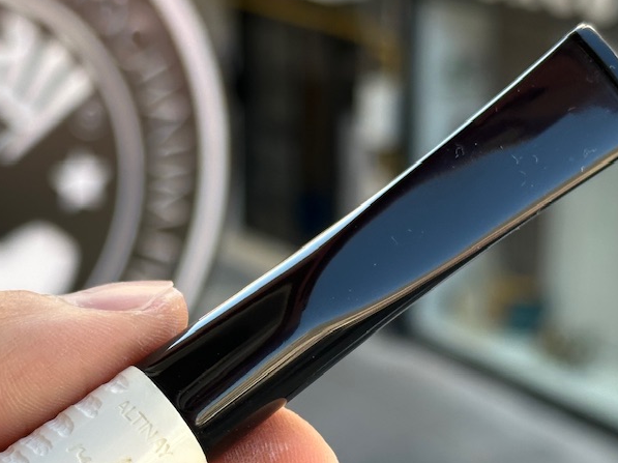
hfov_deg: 19.1
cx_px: 239
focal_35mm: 103
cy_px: 370
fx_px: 1838
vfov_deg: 14.3
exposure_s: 1/383
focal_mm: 6.86
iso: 64
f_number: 1.78
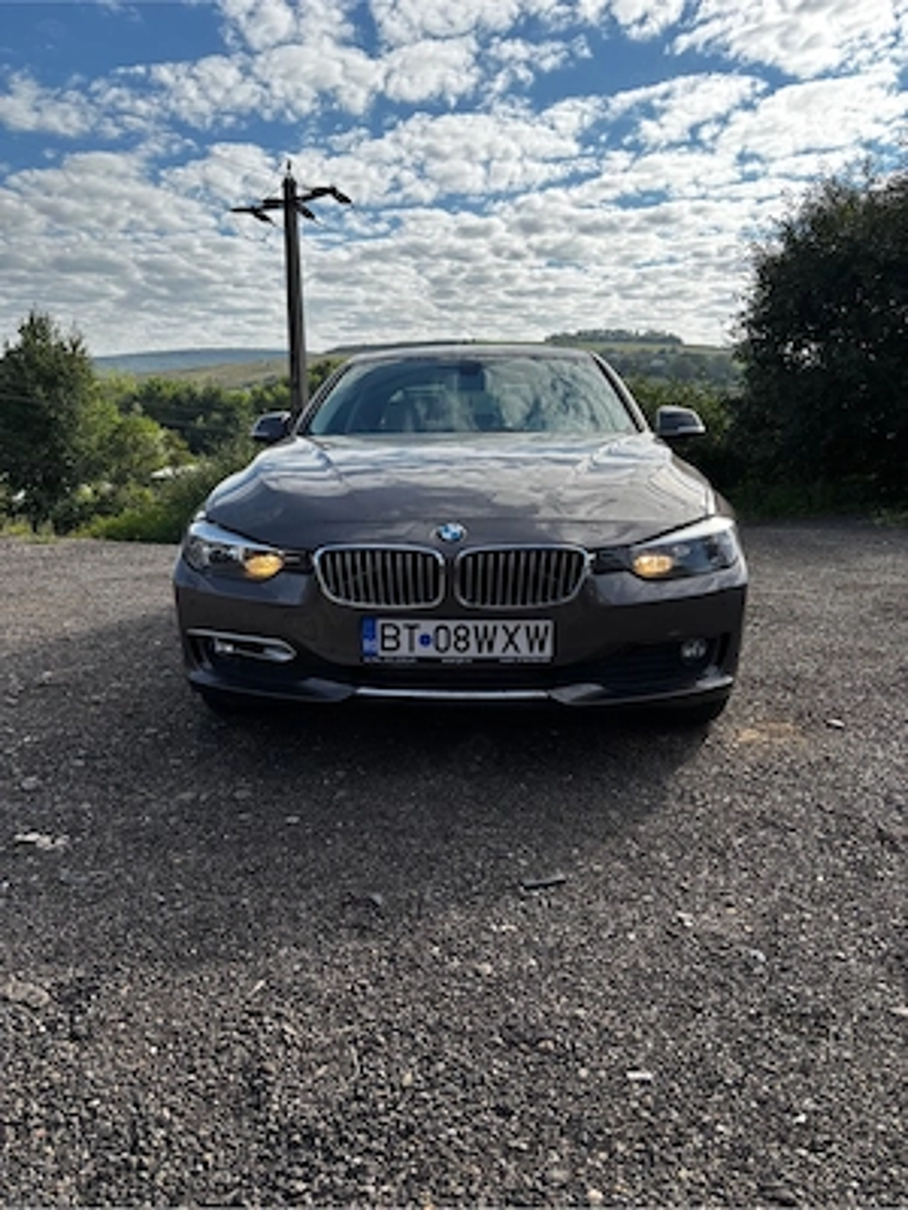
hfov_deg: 53.1
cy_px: 605
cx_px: 454
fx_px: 909
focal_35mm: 26
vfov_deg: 67.3
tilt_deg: -11.4
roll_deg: +0.5
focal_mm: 5.96
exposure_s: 1/3205
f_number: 1.6
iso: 50
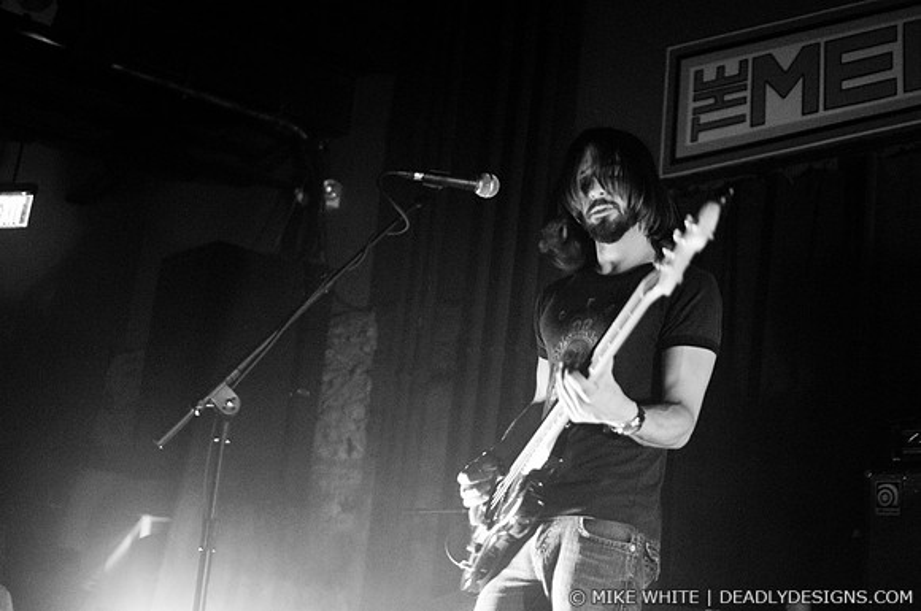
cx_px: 460
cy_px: 306
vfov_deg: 29.8
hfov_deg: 43.7
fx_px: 1150
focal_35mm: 45
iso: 1000
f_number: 1.4
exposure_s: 1/60
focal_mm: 30
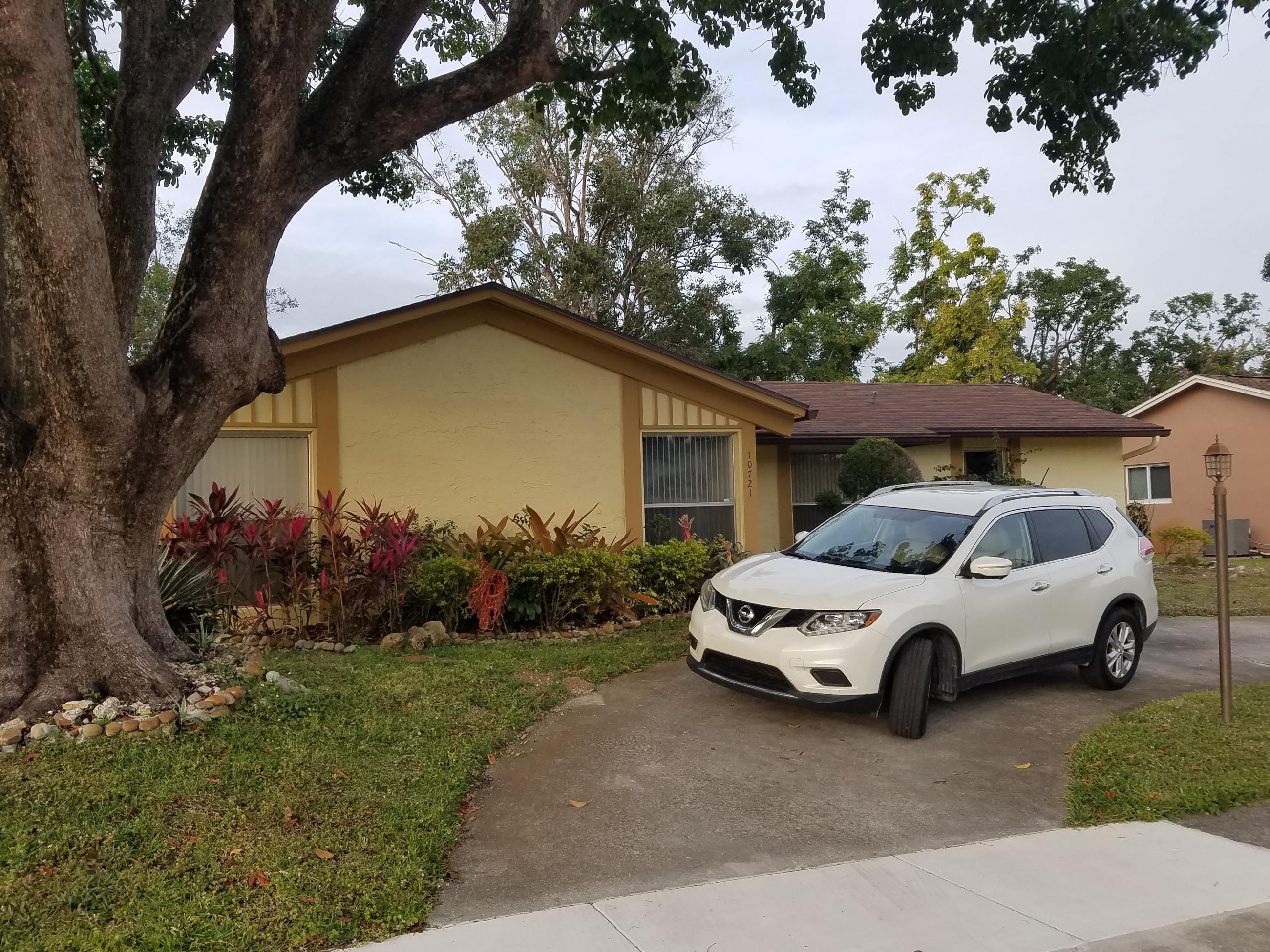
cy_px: 426
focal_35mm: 30
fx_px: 1101
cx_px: 595
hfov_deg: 59.9
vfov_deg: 46.7
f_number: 1.7
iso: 50
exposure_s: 1/524
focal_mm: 4.2
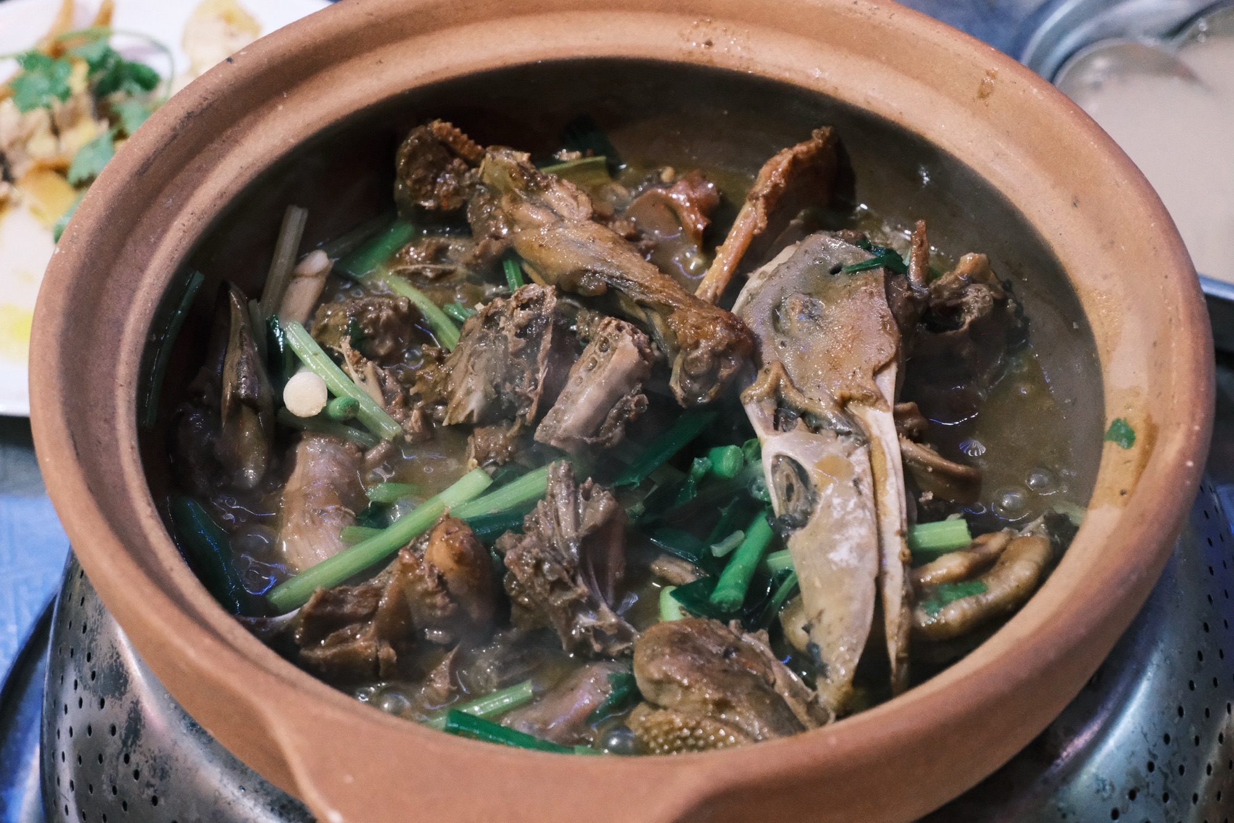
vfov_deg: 23.4
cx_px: 617
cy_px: 412
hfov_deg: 34.5
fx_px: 1988
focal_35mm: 58
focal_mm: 38.5
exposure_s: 1/56
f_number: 5.2
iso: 12800
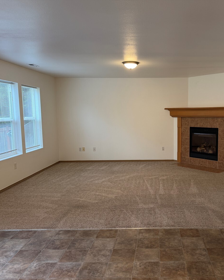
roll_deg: +1.4
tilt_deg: -5.9
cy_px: 143
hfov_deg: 44.9
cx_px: 155
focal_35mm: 32
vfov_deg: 55.7
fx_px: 265
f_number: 1.78
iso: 125
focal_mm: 6.76
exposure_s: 1/60
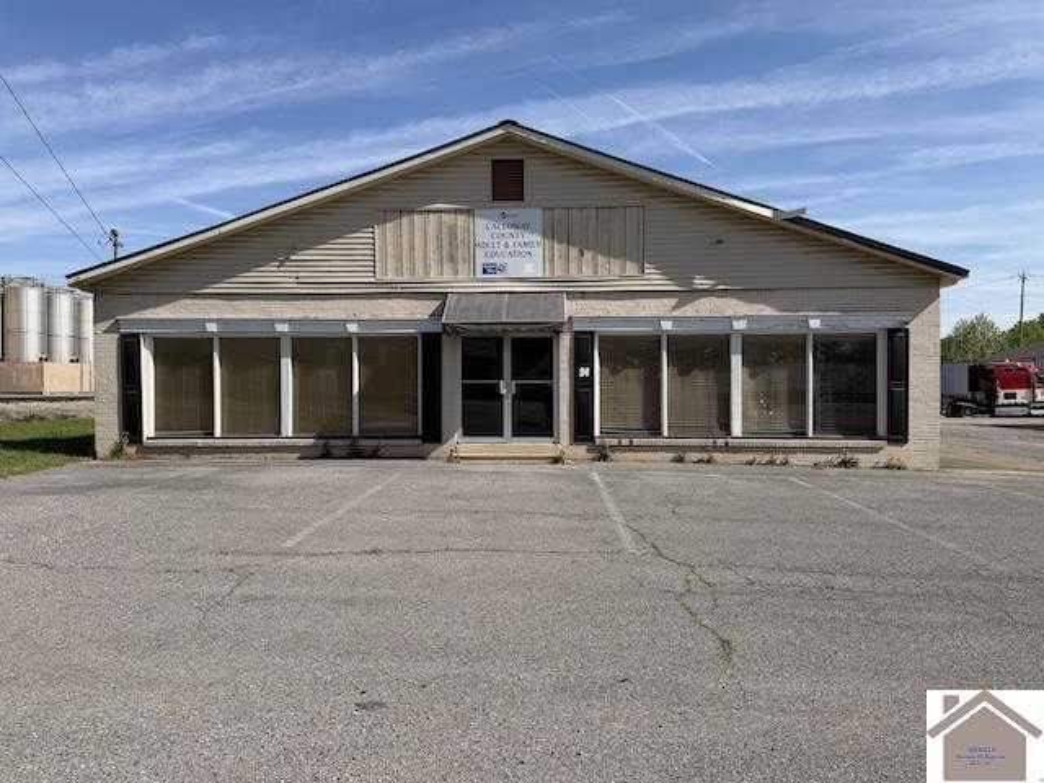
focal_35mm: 24
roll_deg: +0.5
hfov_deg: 71.6
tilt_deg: -2.1
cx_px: 522
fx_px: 724
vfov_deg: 56.8
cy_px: 392
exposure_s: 1/4975
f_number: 1.78
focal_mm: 6.76
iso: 80
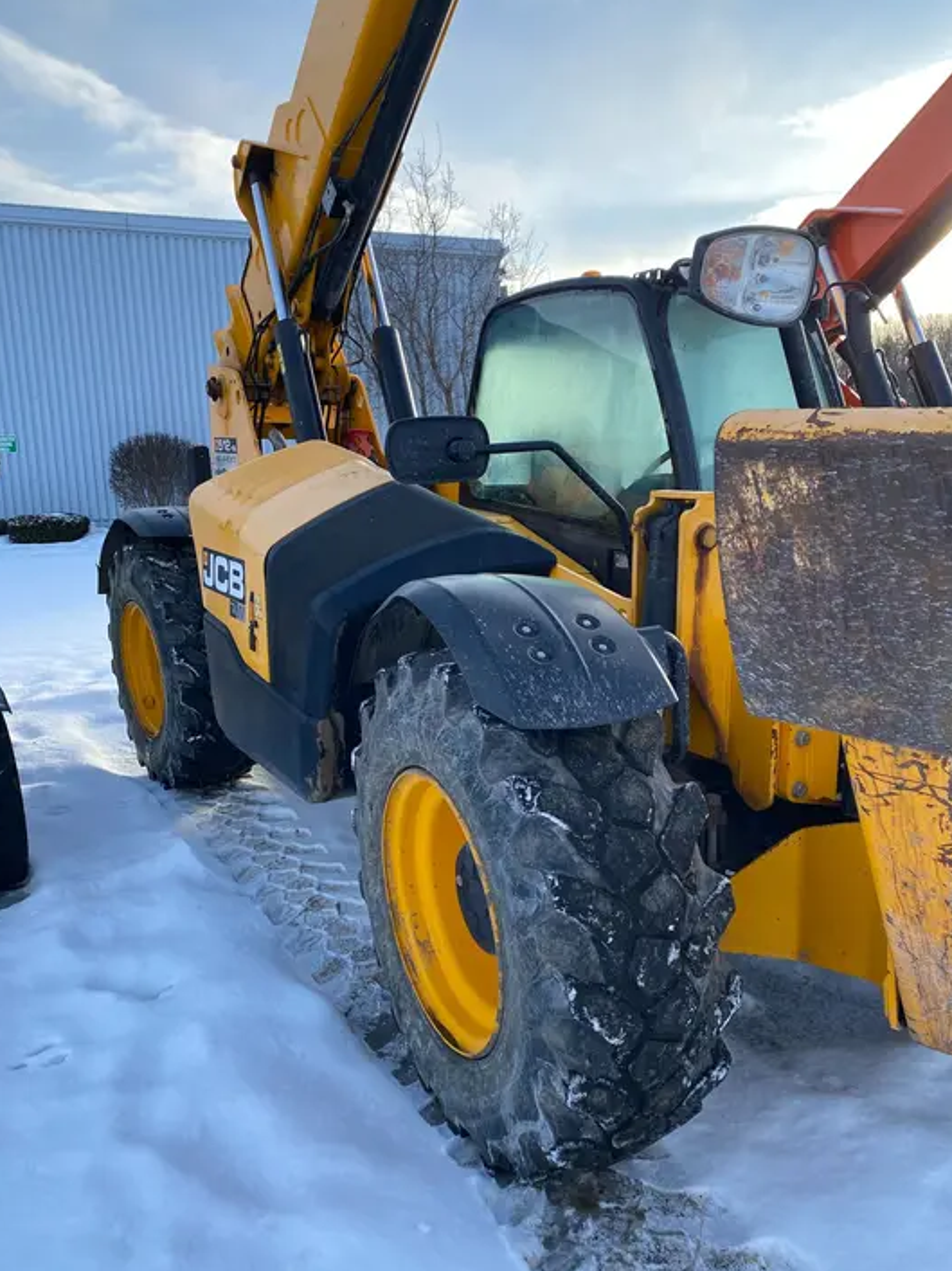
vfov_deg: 65.3
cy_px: 642
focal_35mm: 27
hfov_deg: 51.3
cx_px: 475
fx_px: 991
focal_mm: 4.25
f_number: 1.8
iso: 32
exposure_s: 1/678
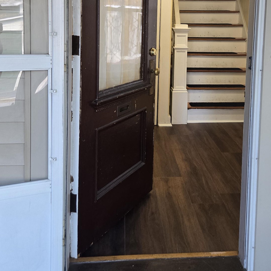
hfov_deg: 39.0
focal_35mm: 43
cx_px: 161
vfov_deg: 38.0
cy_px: 62
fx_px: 381
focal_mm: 5.4
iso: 250
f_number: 1.8
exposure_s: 1/120
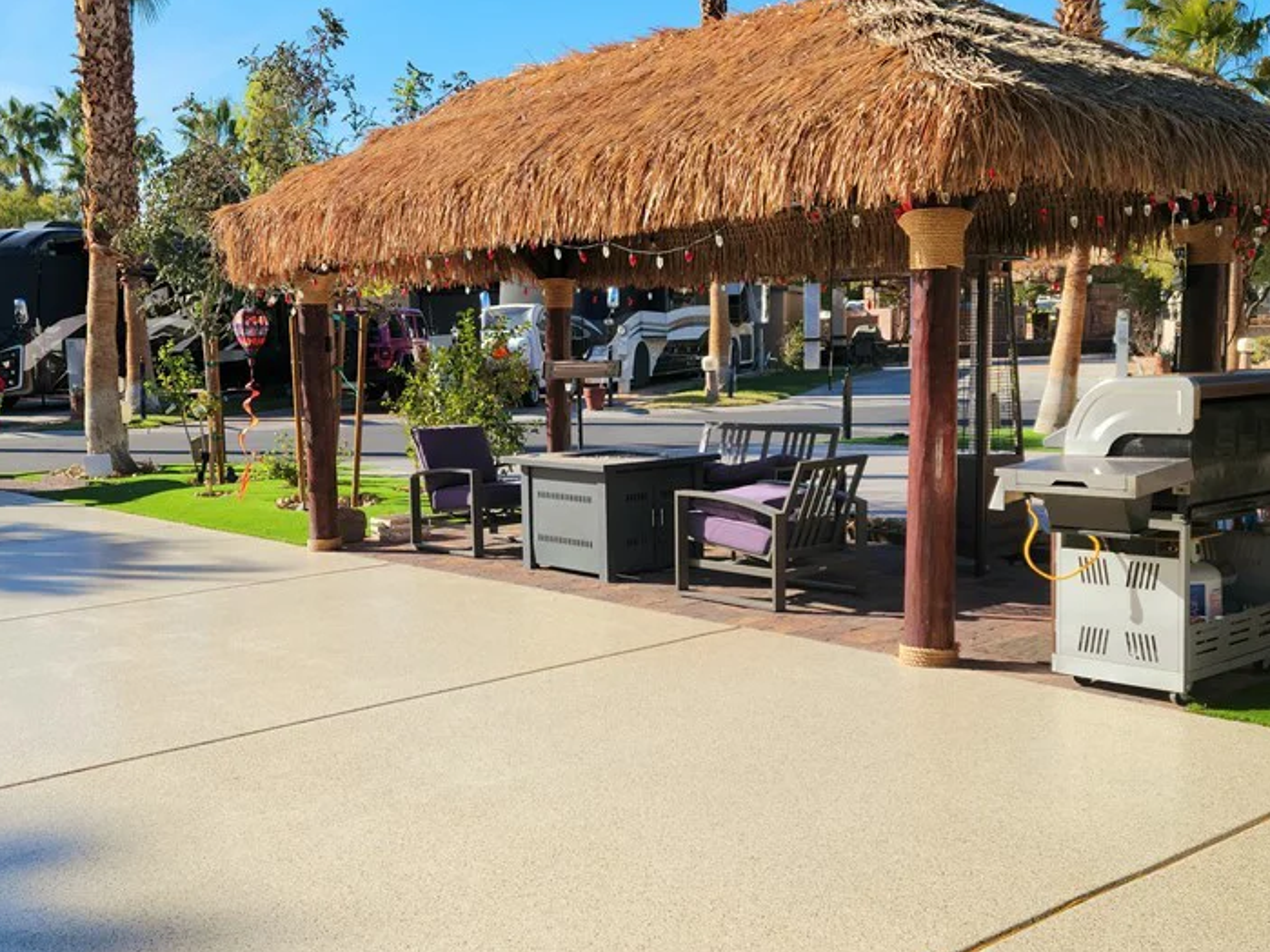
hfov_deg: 45.6
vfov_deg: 35.1
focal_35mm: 41
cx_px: 536
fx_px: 1504
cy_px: 507
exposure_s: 1/769
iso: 25
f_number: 2
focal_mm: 5.9
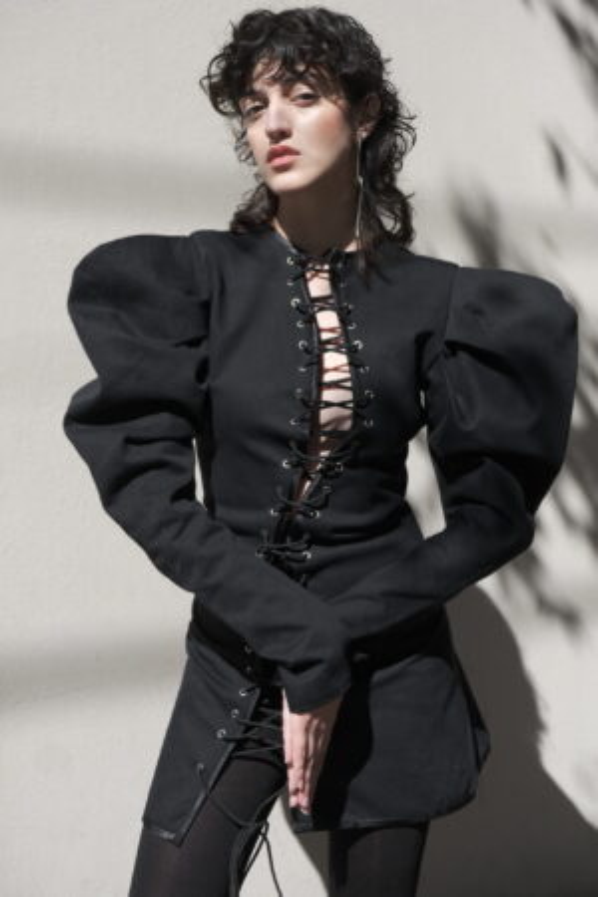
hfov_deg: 27.5
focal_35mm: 49
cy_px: 448
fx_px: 1221
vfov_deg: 40.3
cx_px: 299
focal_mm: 32.9
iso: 400
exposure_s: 1/5000
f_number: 3.6
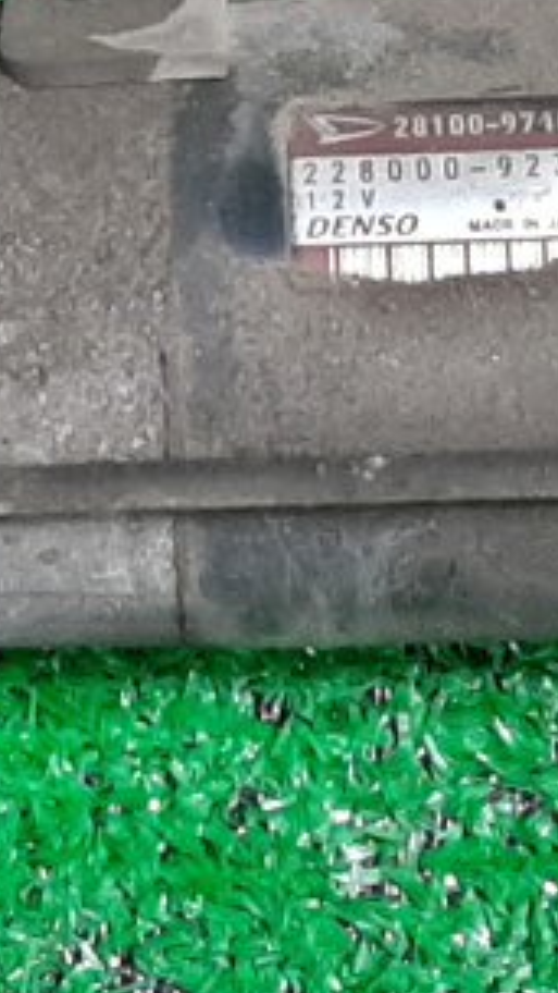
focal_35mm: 134
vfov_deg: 15.8
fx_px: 3525
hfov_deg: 9.1
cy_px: 114
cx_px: 264
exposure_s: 1/33
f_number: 1.7
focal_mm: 3.93
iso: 207
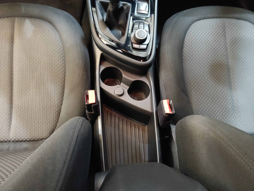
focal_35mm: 27
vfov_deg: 51.5
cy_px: 96
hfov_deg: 65.2
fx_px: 198
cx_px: 127
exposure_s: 1/14.3
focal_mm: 3.98
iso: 2500
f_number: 16
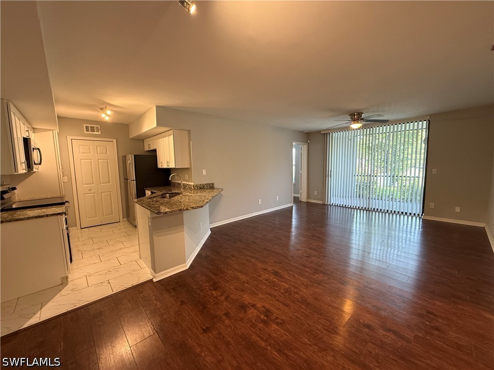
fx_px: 200
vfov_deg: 85.7
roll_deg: +0.9
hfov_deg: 102.1
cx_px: 247
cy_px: 185
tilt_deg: -5.7
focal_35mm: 14
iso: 320
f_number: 2.2
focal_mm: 2.22
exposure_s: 1/60
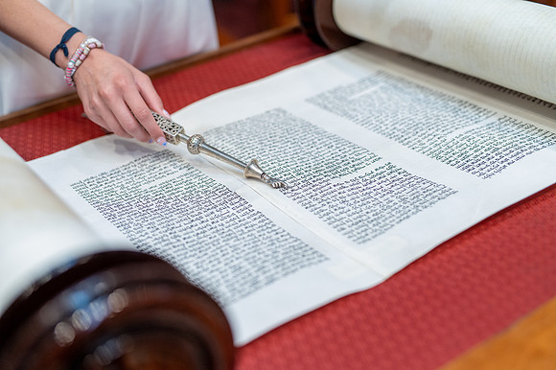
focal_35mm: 50
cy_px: 185
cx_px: 278
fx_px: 772
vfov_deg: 27.0
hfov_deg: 39.6
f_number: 2.2
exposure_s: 1/800
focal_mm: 50
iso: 1600
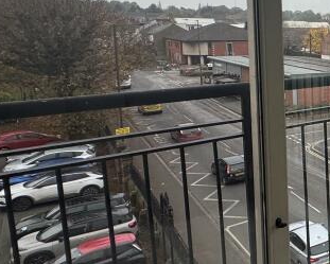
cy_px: 80
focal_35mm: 45
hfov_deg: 29.7
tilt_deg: -7.0
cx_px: 463
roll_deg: -1.0
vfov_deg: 33.0
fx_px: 440
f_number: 2.2
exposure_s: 1/129
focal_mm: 2.22
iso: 40
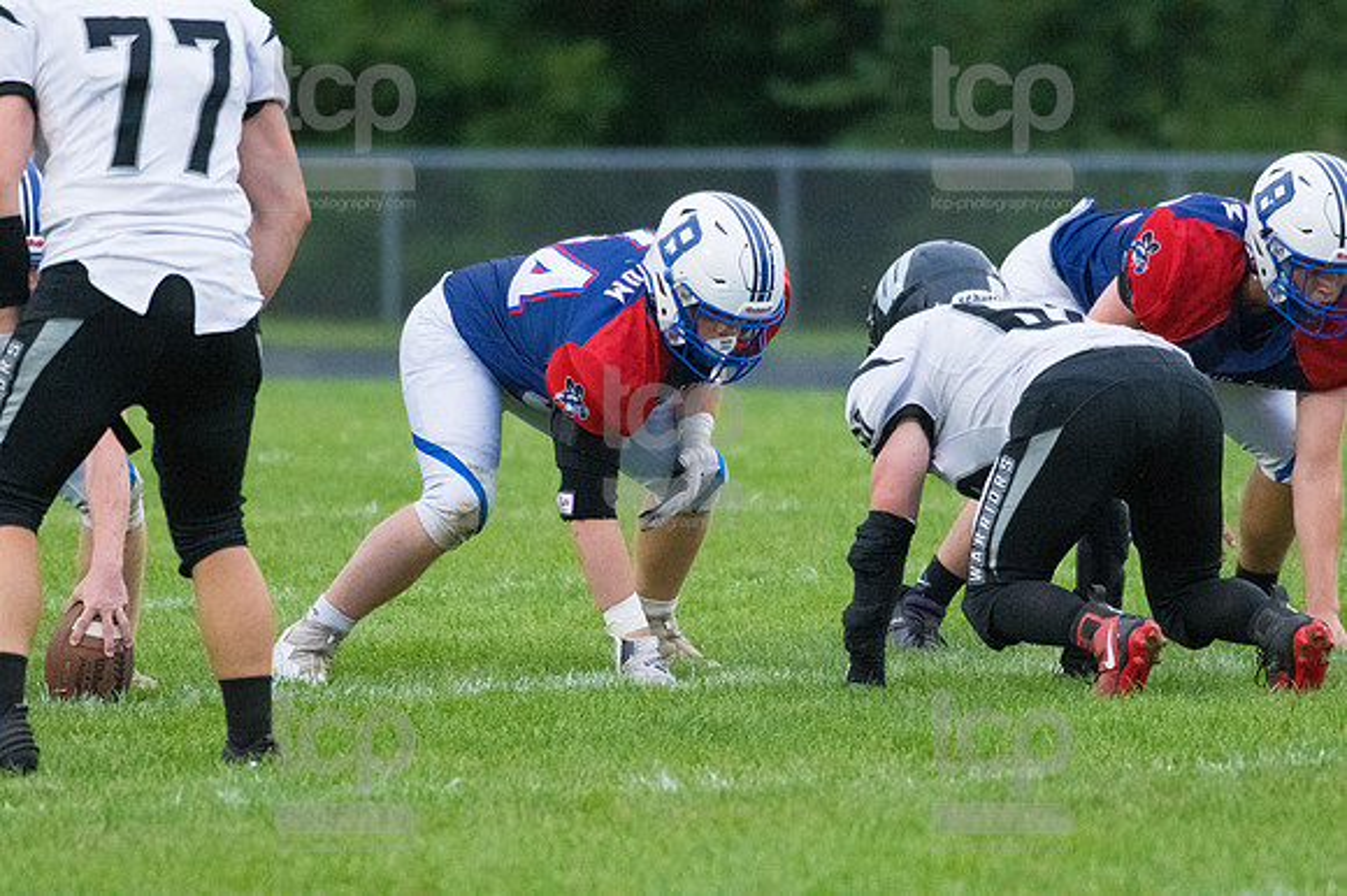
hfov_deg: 3.7
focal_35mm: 555
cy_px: 448
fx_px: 20754
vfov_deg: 2.5
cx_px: 674
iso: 6400
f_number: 5.6
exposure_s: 1/2000
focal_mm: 370
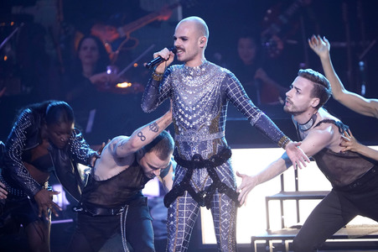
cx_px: 189
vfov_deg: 3.5
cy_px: 126
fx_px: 4071
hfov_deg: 5.3
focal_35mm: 388
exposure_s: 1/160
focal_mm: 388
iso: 5000
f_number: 6.3
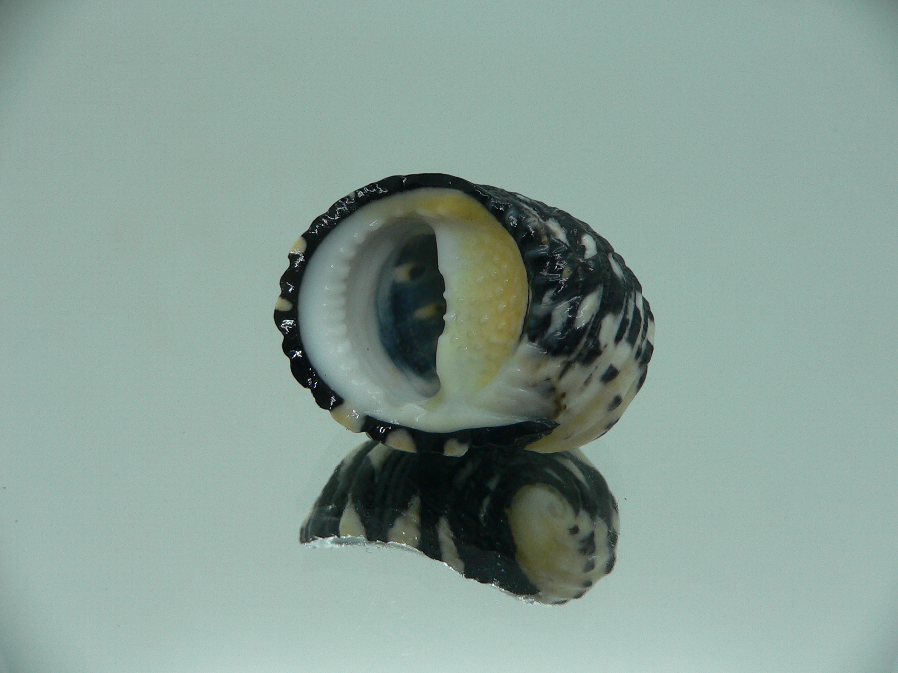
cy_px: 336
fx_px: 908
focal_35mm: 35
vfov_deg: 40.7
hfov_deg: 52.6
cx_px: 449
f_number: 2.8
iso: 80
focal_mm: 4.6
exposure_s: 1/60
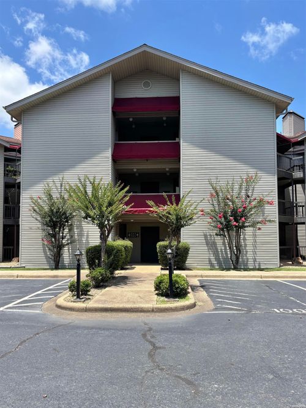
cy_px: 204
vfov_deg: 67.3
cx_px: 153
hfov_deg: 53.0
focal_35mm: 26
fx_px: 307
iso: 50
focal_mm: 5.96
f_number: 1.6
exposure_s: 1/2151
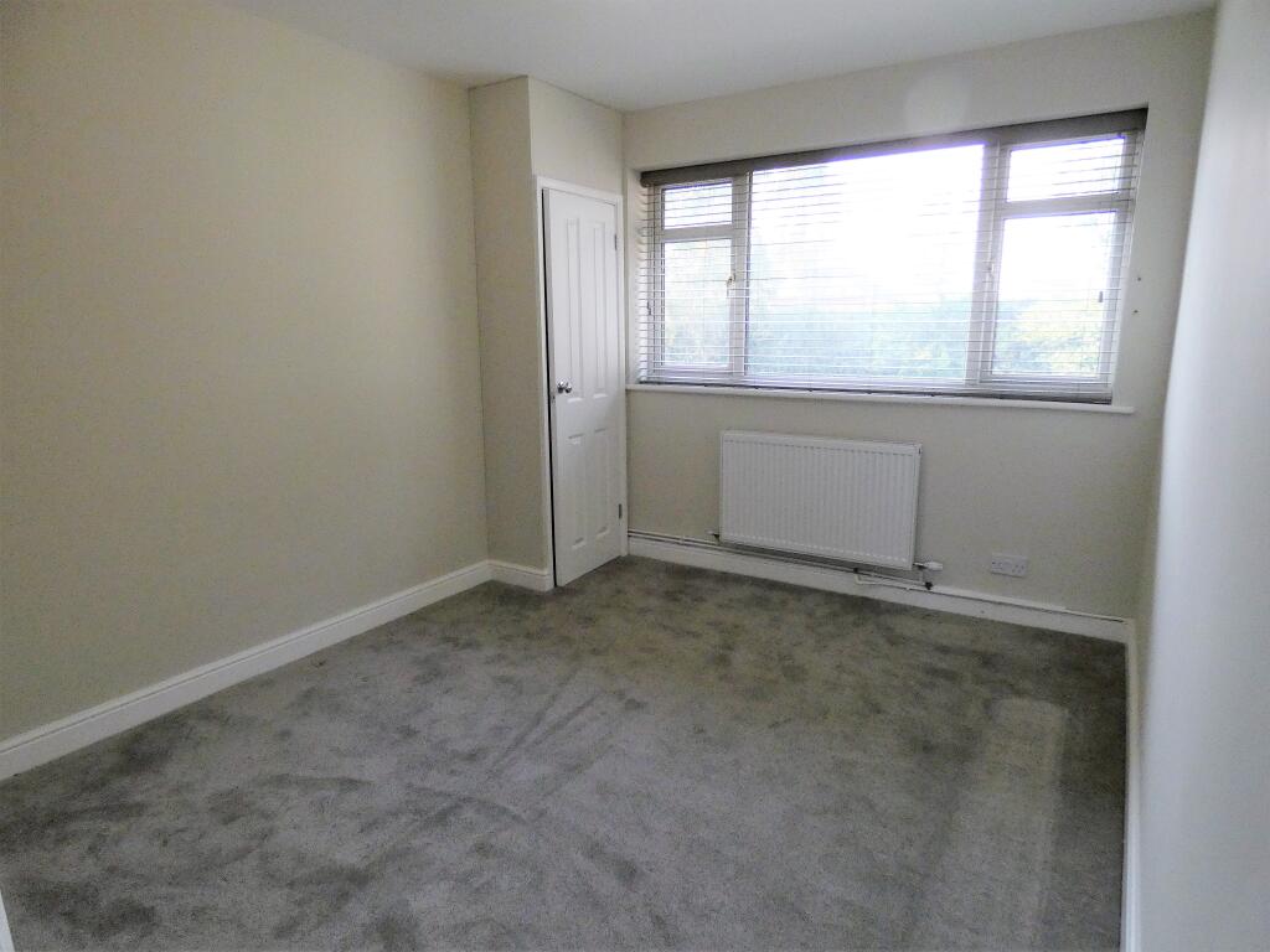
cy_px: 476
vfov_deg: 66.0
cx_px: 635
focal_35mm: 20
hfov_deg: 81.7
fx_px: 734
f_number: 2.8
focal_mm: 3.6
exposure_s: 1/320
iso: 500
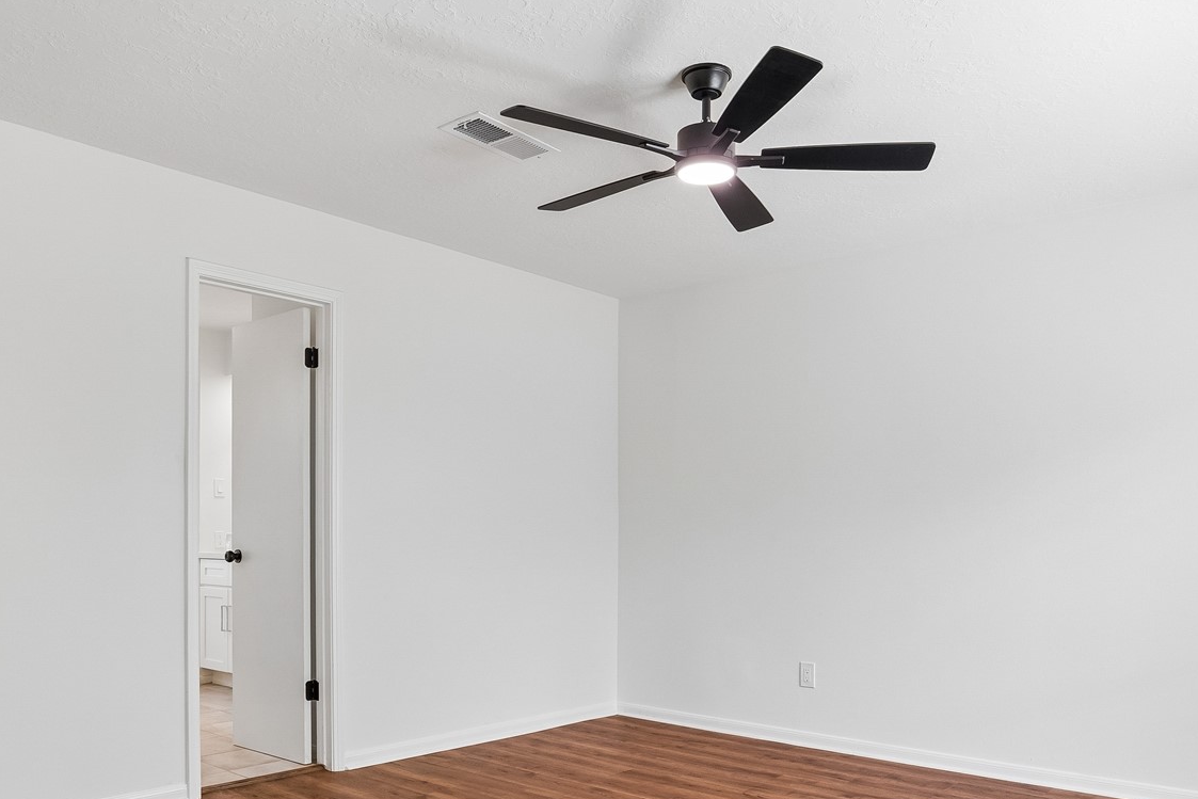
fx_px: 965
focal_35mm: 29
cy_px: 512
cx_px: 550
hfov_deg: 63.6
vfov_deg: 44.5
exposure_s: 1/20
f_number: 10
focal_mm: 15
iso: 640
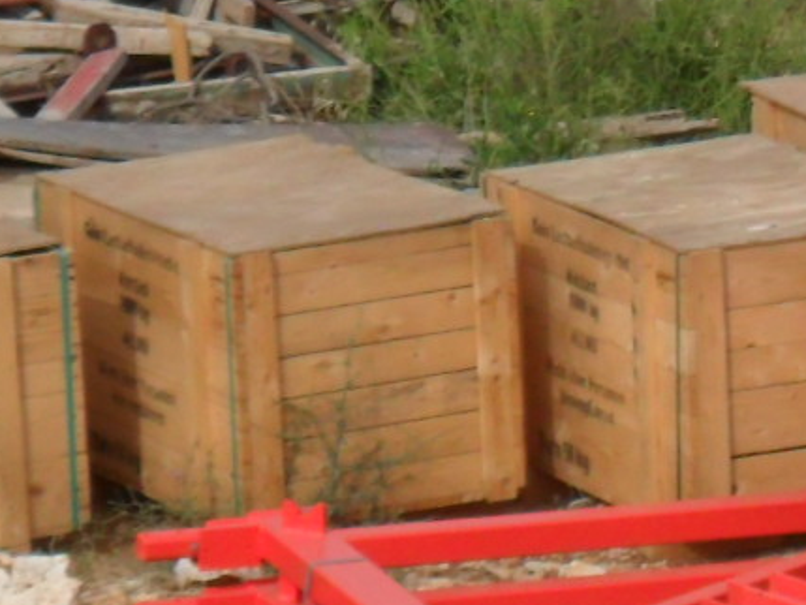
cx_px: 1520
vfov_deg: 3.8
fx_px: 9037
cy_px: 62
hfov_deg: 5.0
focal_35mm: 388
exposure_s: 1/180
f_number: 10.5
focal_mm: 11.7
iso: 80
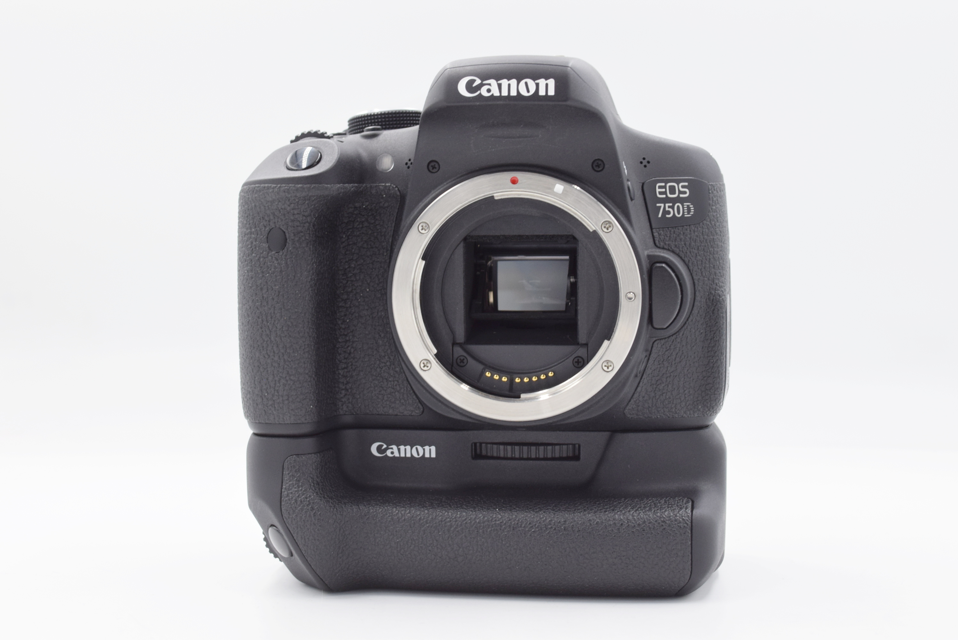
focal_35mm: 63
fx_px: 1678
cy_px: 320
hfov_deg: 31.9
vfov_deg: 21.6
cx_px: 479
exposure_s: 1/100
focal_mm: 42
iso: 400
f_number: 8
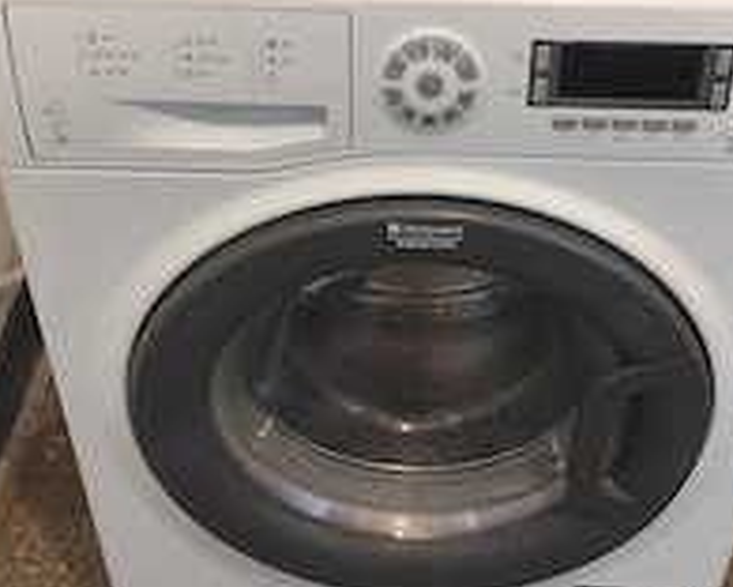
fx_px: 998
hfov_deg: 40.3
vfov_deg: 32.3
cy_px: 166
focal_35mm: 46
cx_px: 395
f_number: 1.65
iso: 1000
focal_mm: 6.14
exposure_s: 1/50
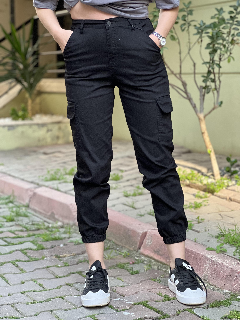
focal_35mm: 77
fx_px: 712
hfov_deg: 19.1
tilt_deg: -5.7
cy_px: 160
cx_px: 120
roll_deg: -0.2
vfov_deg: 25.3
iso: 250
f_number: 2.8
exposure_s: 1/100
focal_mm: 9
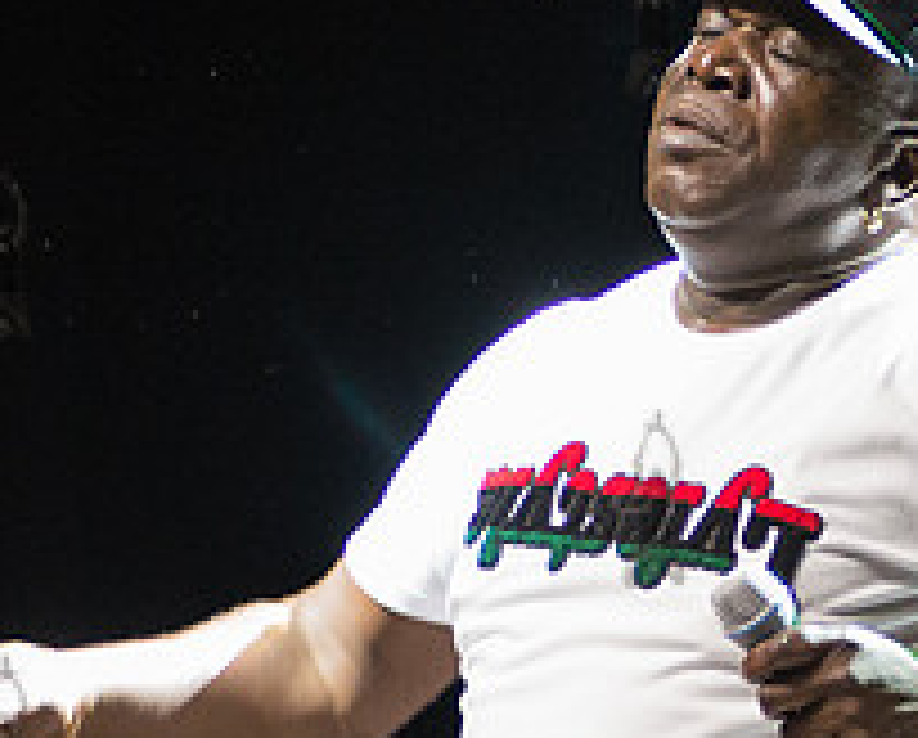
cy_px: 514
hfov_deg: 3.5
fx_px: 15162
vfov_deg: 2.8
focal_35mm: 557
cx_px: 877
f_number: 2.8
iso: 4000
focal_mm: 135
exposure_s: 1/400
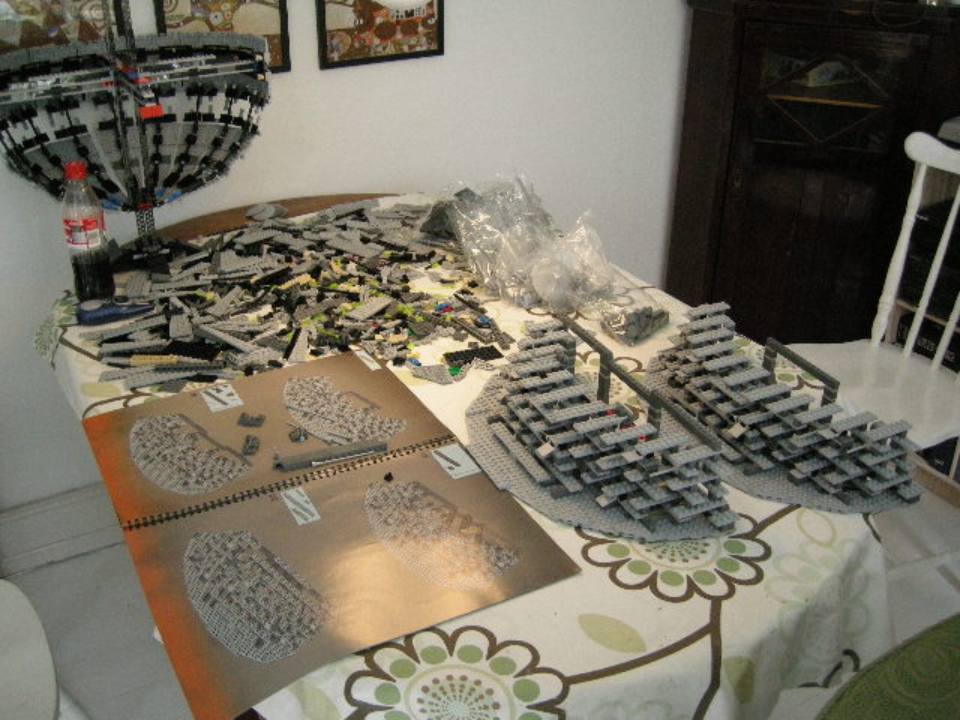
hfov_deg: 51.4
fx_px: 998
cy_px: 360
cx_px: 480
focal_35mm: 36
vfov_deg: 39.7
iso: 400
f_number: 2.7
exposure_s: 1/33.2
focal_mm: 7.5
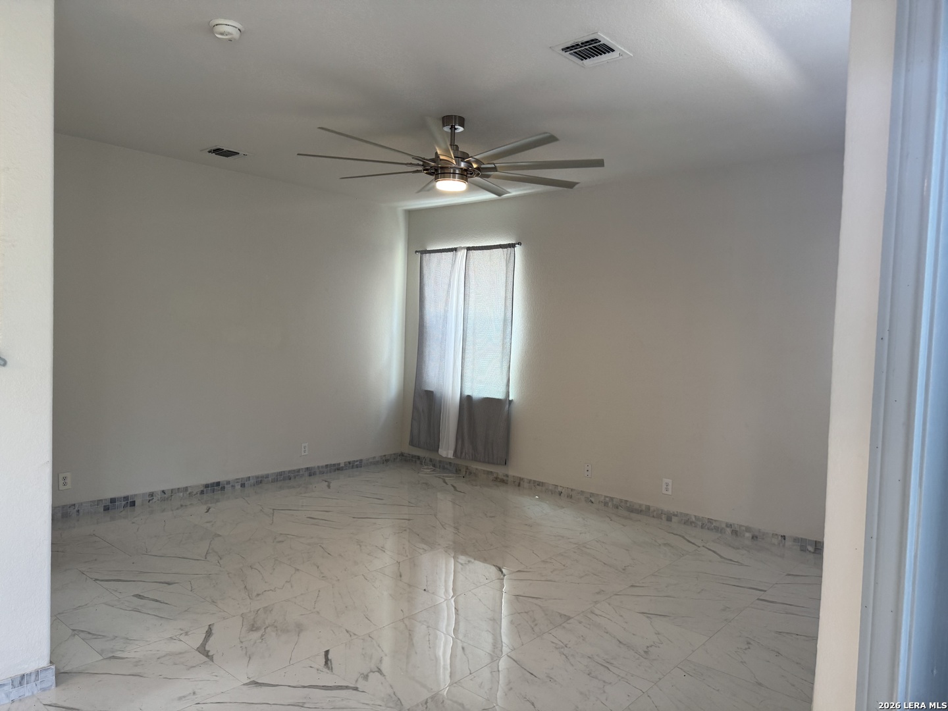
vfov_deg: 56.8
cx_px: 474
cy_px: 356
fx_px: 657
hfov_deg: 71.6
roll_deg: -2.0
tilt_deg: -1.4
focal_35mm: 24
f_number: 1.78
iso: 160
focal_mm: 6.76
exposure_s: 1/120
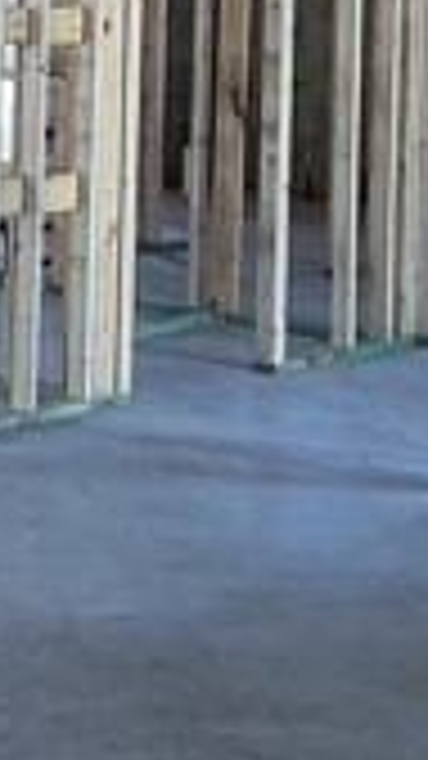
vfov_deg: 17.4
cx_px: -171
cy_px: -27
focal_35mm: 120
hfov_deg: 9.9
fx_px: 2422
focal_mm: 3
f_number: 1.8
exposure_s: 1/120
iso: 64
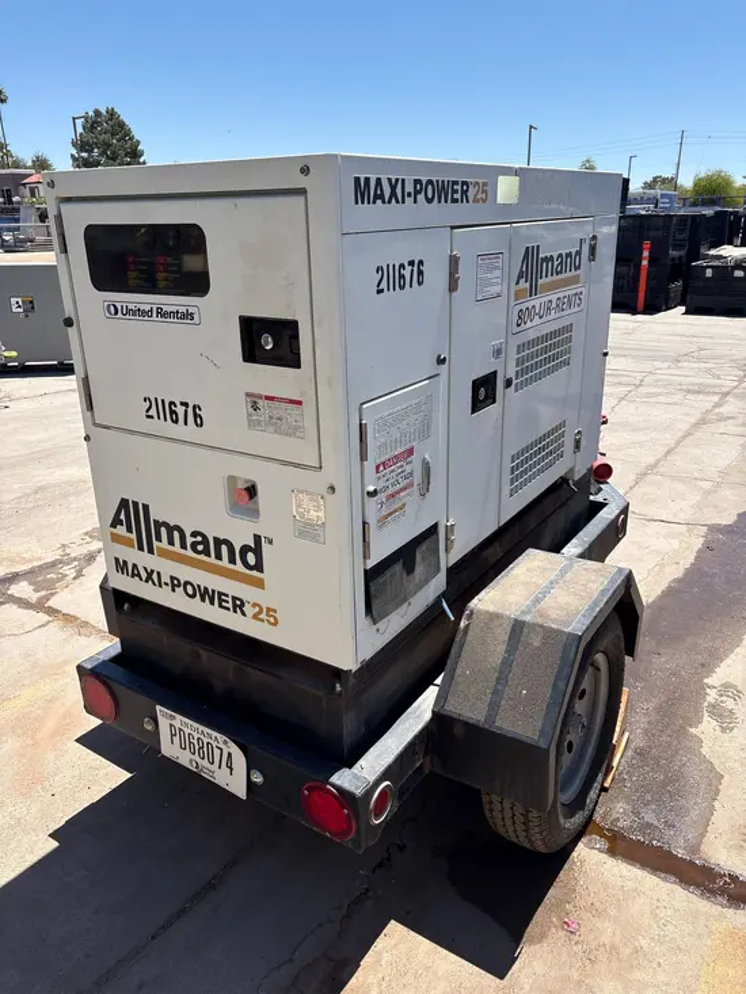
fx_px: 747
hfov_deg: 53.1
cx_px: 373
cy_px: 497
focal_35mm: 26
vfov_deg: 67.3
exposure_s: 1/2747
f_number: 1.6
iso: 50
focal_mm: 5.96
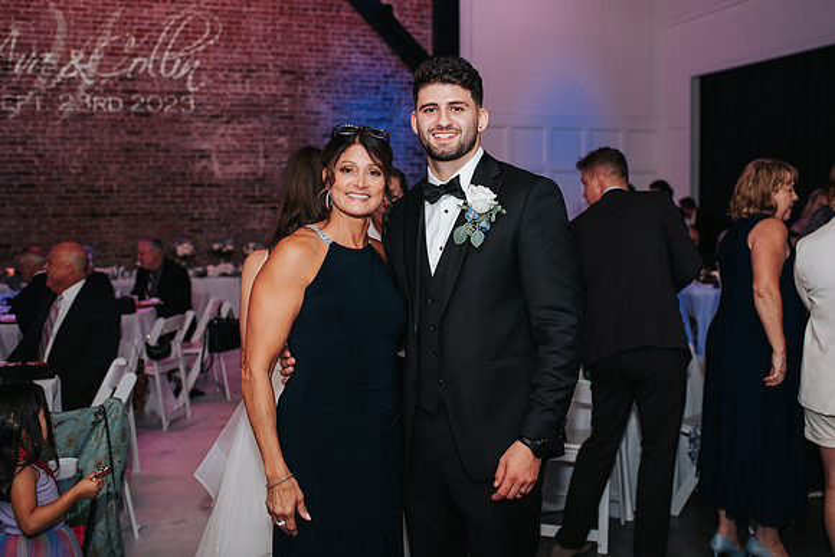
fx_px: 881
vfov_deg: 35.1
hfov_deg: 50.7
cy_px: 255
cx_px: 453
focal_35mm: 38
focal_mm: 35
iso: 1000
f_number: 2.8
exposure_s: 1/200
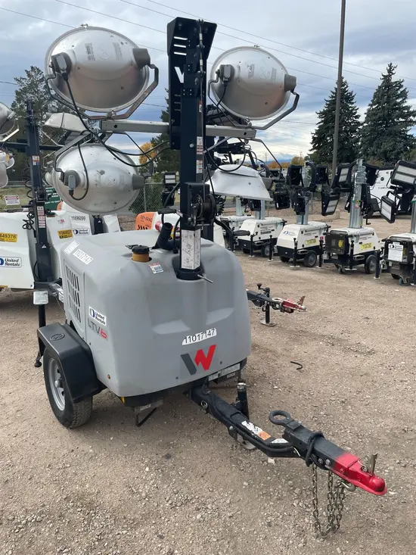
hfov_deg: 53.1
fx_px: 416
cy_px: 278
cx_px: 208
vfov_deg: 67.3
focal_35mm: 26
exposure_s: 1/1984
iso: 32
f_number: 1.6
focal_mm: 4.2
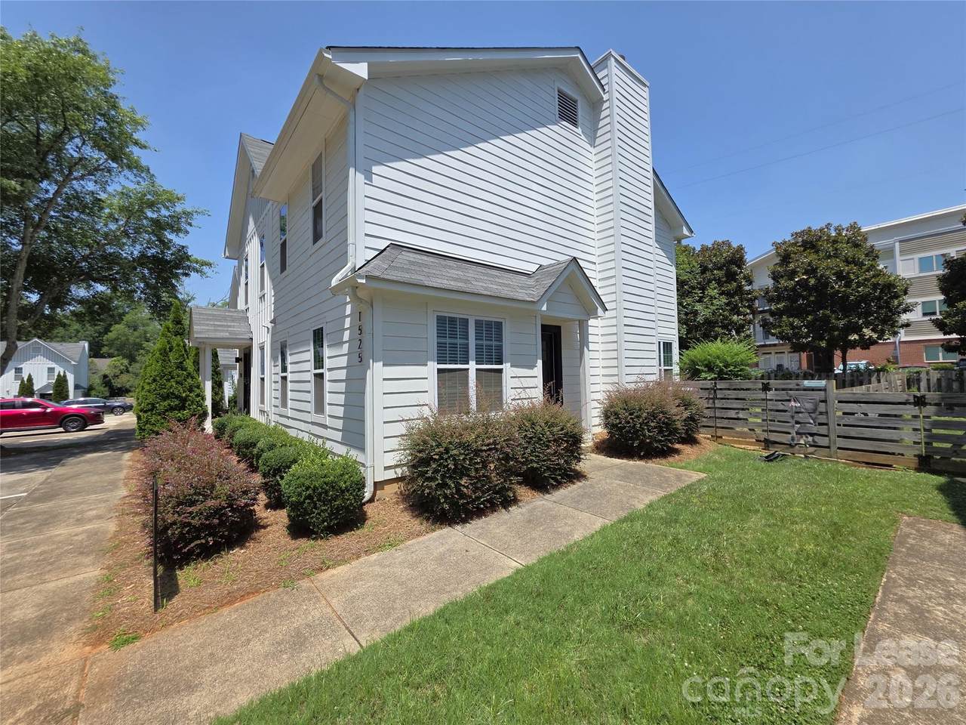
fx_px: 363
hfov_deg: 106.2
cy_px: 362
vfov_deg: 89.9
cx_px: 483
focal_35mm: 13
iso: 40
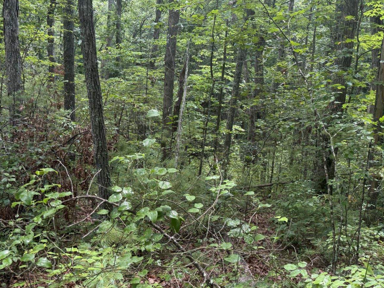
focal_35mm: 39
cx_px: 204
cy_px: 136
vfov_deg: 36.8
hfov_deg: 47.8
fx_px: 433
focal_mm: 6.76
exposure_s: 1/141
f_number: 1.78
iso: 50
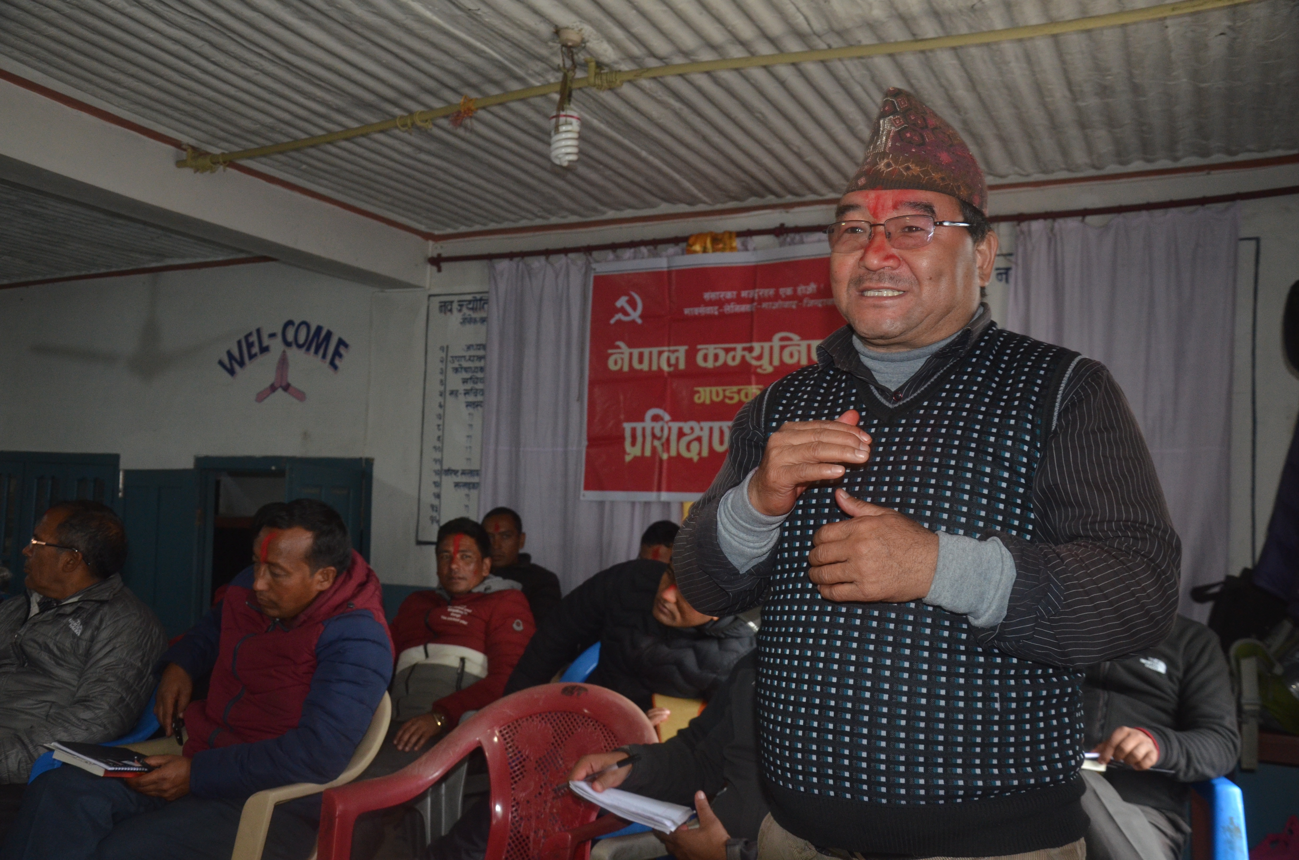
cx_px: 650
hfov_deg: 59.6
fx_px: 1134
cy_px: 430
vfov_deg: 41.5
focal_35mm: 32
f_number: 3.8
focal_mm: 21
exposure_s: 1/60
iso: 800
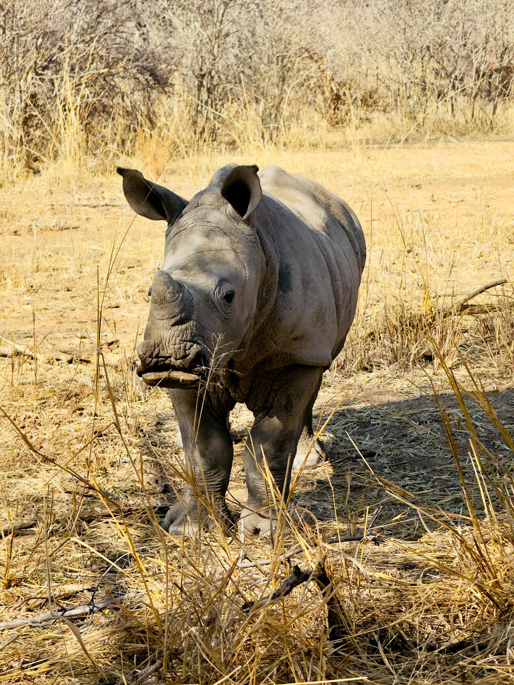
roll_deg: +1.2
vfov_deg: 16.4
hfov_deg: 12.3
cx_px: 257
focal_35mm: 120
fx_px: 2376
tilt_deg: -7.6
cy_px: 342
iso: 50
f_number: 2.8
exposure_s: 1/914
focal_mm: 15.66
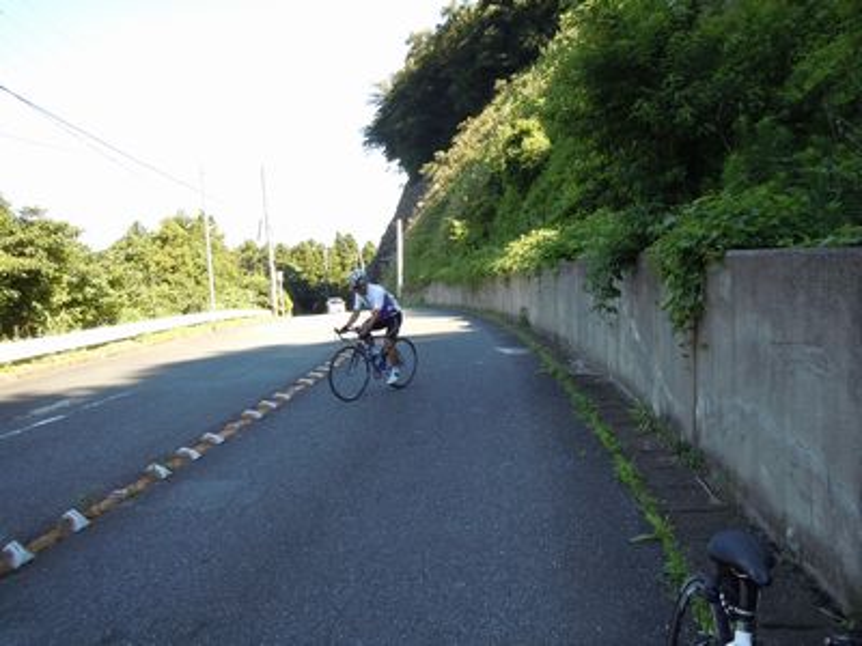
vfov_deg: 42.9
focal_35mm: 33
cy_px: 323
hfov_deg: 55.4
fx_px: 822
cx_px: 431
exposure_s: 1/100
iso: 100
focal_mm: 5.9
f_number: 4
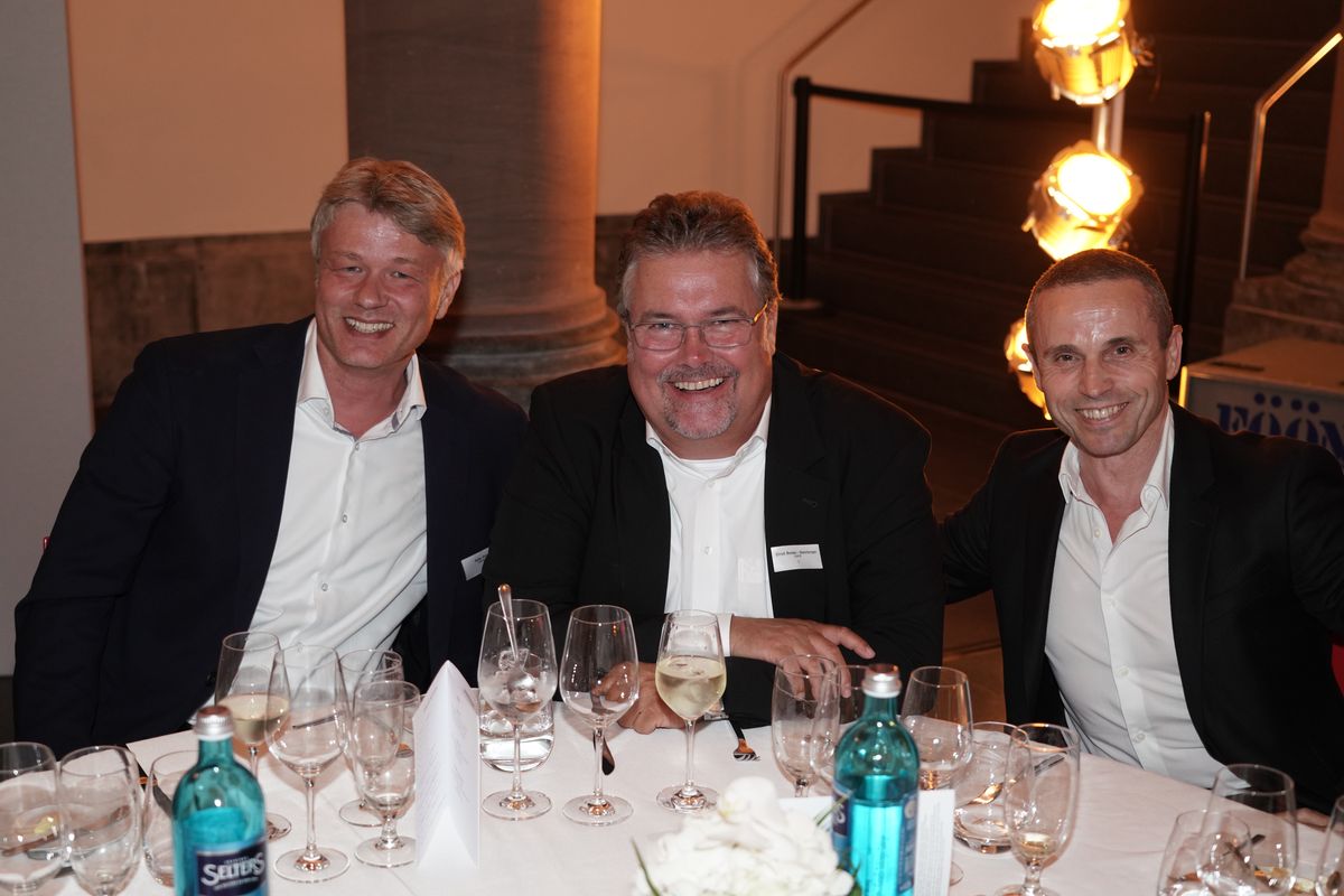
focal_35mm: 50
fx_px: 1867
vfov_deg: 27.0
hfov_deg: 39.6
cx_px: 672
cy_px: 448
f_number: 4.5
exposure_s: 1/50
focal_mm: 50
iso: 1600
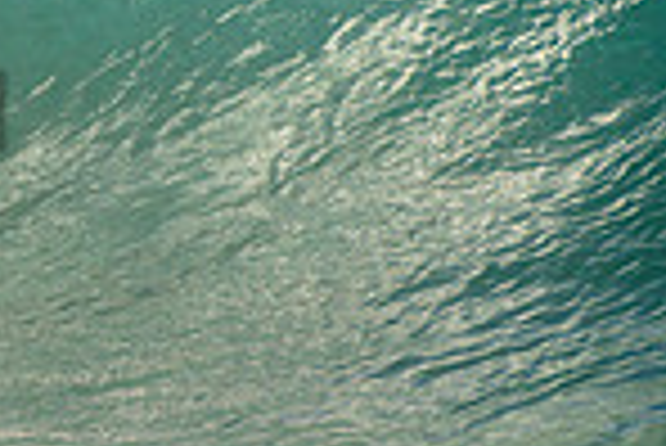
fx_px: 36295
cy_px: 47
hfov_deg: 1.1
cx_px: -468
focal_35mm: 1960
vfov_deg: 0.7
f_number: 5.6
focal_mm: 500
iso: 140
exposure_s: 1/2000
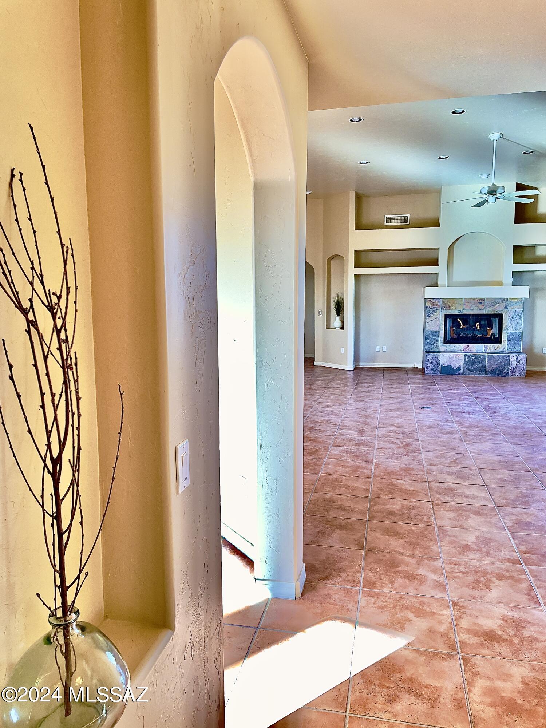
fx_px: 547
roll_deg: +1.0
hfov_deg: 53.1
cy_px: 364
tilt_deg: -5.8
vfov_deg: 67.3
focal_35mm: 26
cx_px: 273
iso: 100
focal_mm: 4.2
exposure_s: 1/120
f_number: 1.6
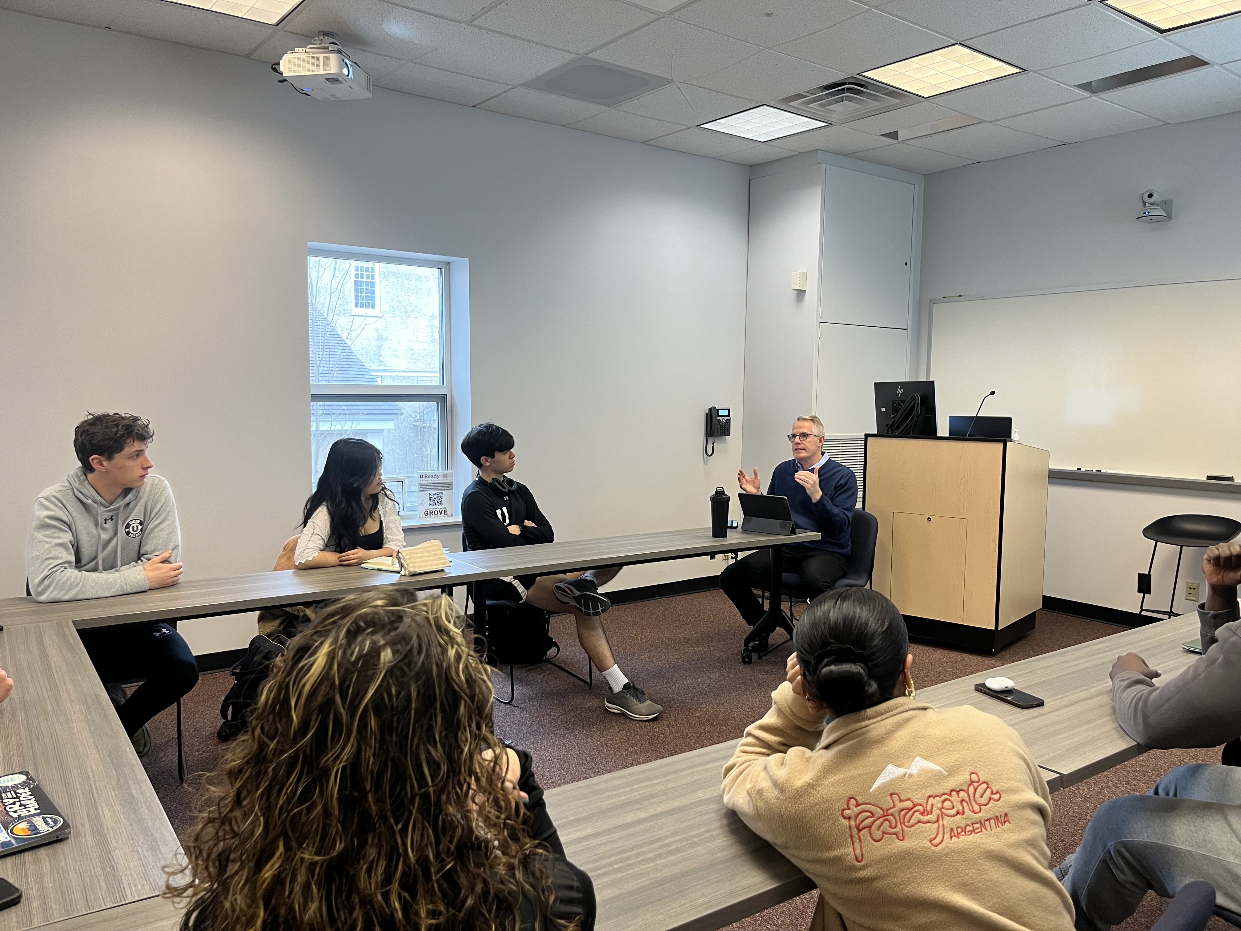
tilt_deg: -5.5
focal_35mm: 26
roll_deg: -1.0
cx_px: 620
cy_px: 466
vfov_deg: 53.1
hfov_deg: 67.3
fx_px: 932
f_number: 1.6
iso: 100
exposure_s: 1/60
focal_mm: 5.1
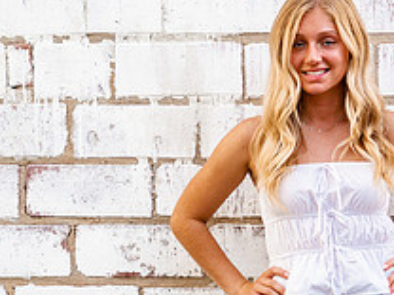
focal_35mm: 144
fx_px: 1639
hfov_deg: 13.6
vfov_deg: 10.1
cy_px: 357
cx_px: 348
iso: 200
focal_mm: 25
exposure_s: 1/800
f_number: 2.2
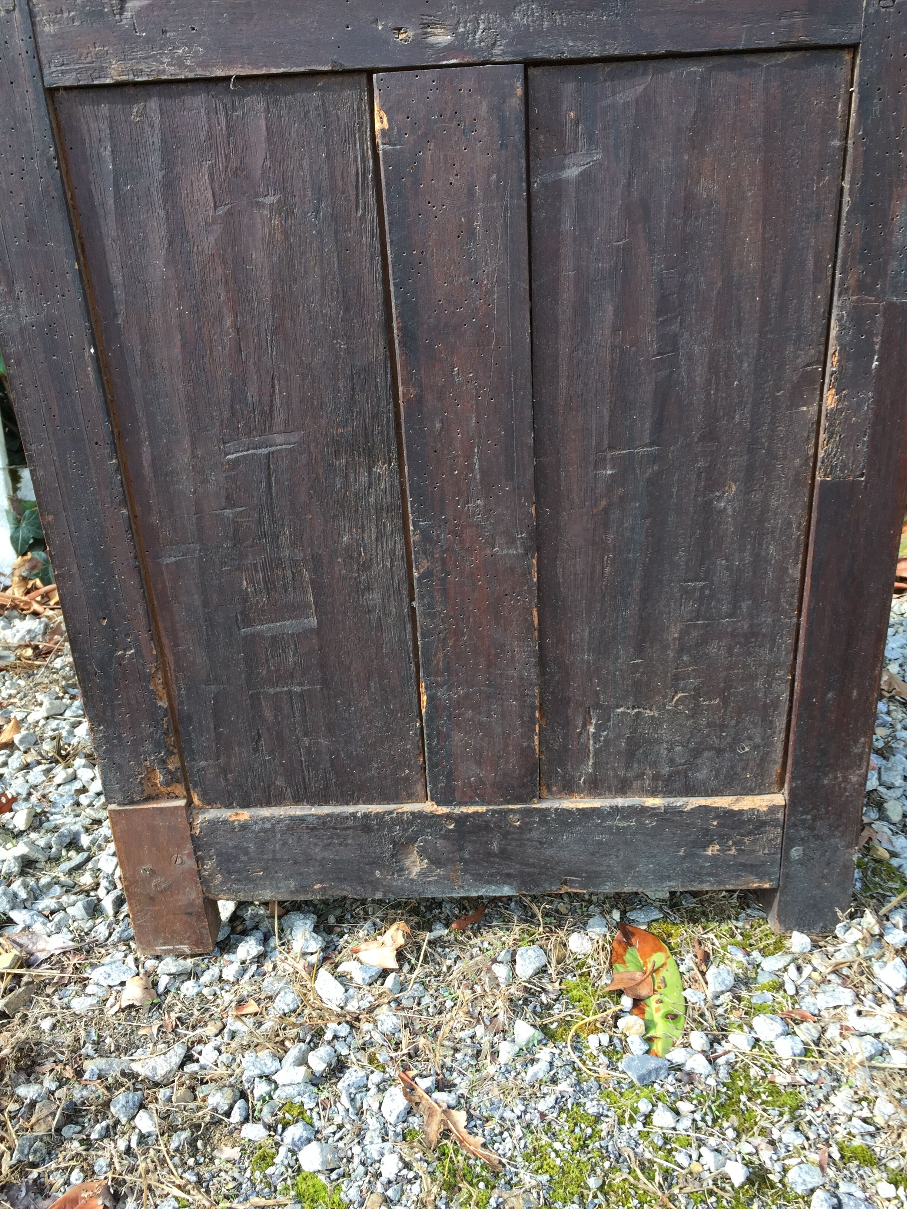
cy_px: 604
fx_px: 1013
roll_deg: +1.2
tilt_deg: -24.6
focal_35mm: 29
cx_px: 454
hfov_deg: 48.2
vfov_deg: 61.7
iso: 32
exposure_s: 1/159
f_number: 2.2
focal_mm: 4.15
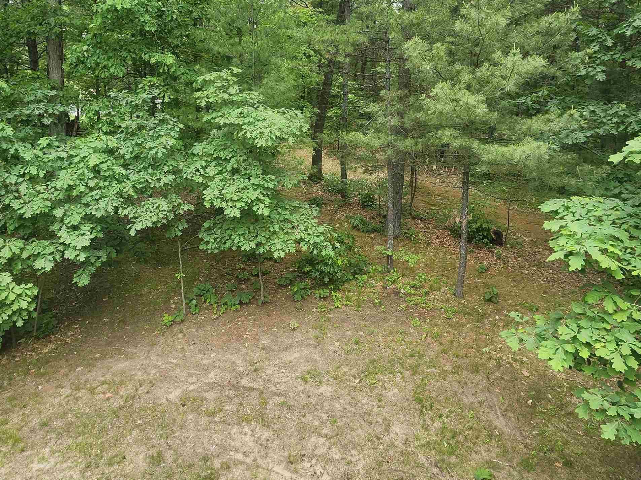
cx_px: 280
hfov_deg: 78.6
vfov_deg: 61.7
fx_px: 389
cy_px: 155
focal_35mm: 21
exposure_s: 1/60
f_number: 2.2
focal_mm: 1.74
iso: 50
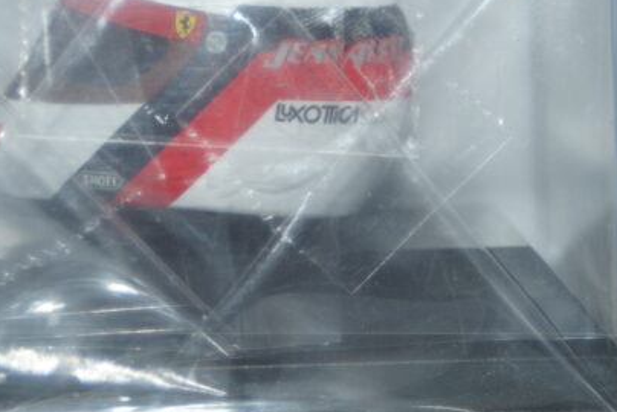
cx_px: 232
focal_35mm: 178
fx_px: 3053
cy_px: 114
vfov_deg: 7.7
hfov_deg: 11.5
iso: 200
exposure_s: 1/60
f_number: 5.6
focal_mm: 80
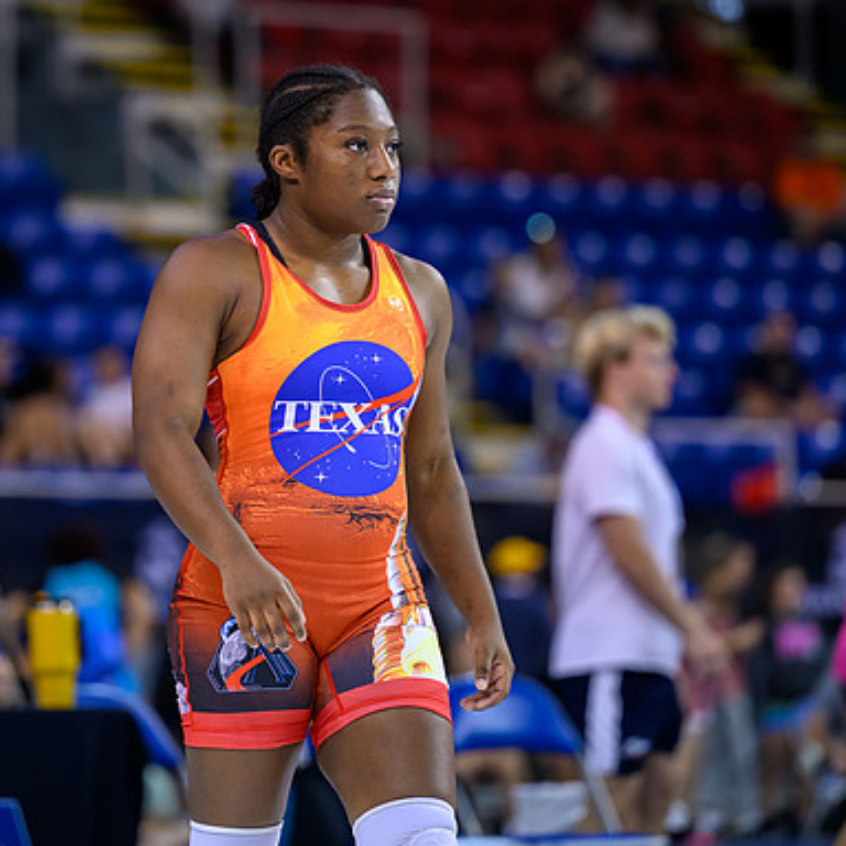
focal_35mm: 226
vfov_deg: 7.7
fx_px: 6249
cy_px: 333
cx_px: 263
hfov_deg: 7.7
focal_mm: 145
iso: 3200
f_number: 2.8
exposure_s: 1/800
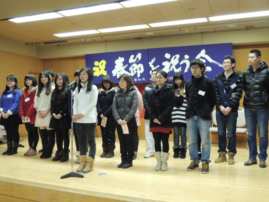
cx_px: 134
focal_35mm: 35
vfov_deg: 40.7
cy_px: 101
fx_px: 272
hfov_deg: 52.6
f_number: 3.2
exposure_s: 1/15
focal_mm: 6.3
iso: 400
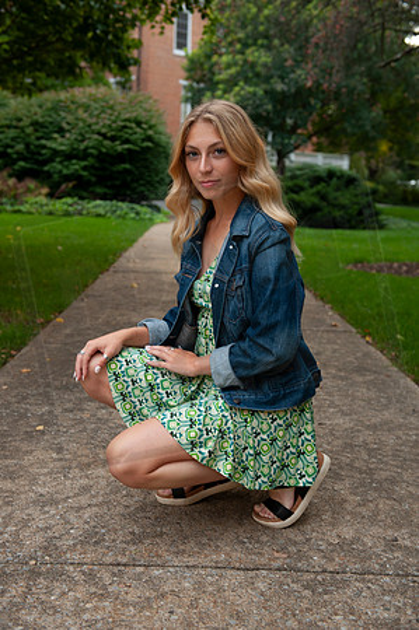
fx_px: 840
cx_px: 210
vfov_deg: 41.2
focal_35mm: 48
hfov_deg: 28.0
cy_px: 315
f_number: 4
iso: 100
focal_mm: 48
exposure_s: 1/60
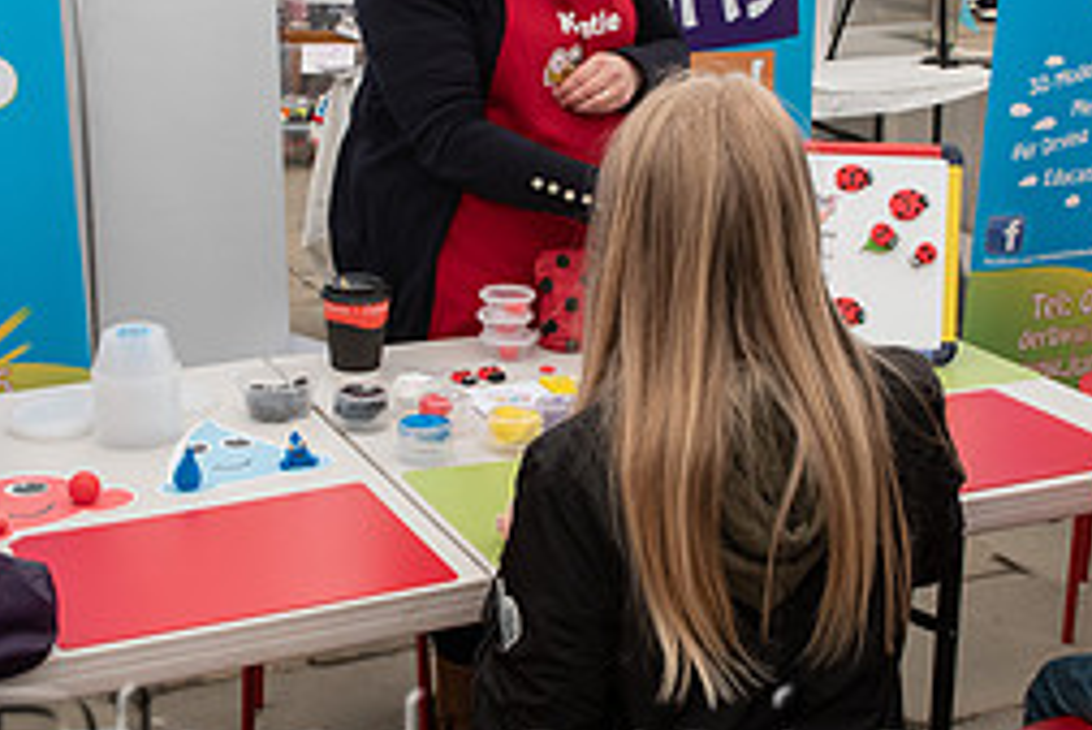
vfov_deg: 21.5
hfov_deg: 31.8
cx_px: 470
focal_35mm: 63
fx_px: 1912
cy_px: 270
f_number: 8
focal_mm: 26
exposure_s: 1/80
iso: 720
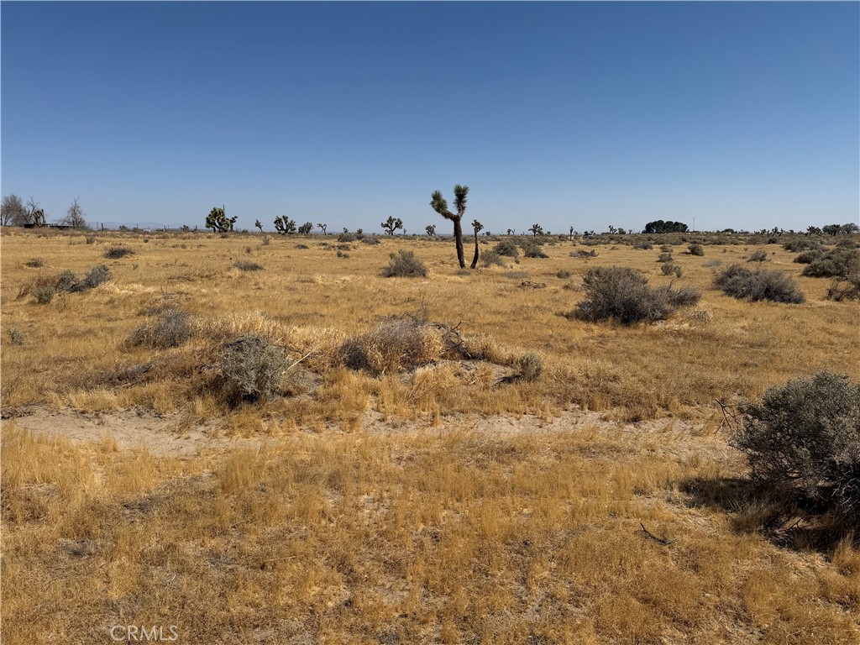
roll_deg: +0.9
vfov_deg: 56.8
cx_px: 430
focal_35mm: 24
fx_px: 596
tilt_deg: -8.0
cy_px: 322
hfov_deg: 71.6
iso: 80
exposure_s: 1/9091
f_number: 1.78
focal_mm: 6.76
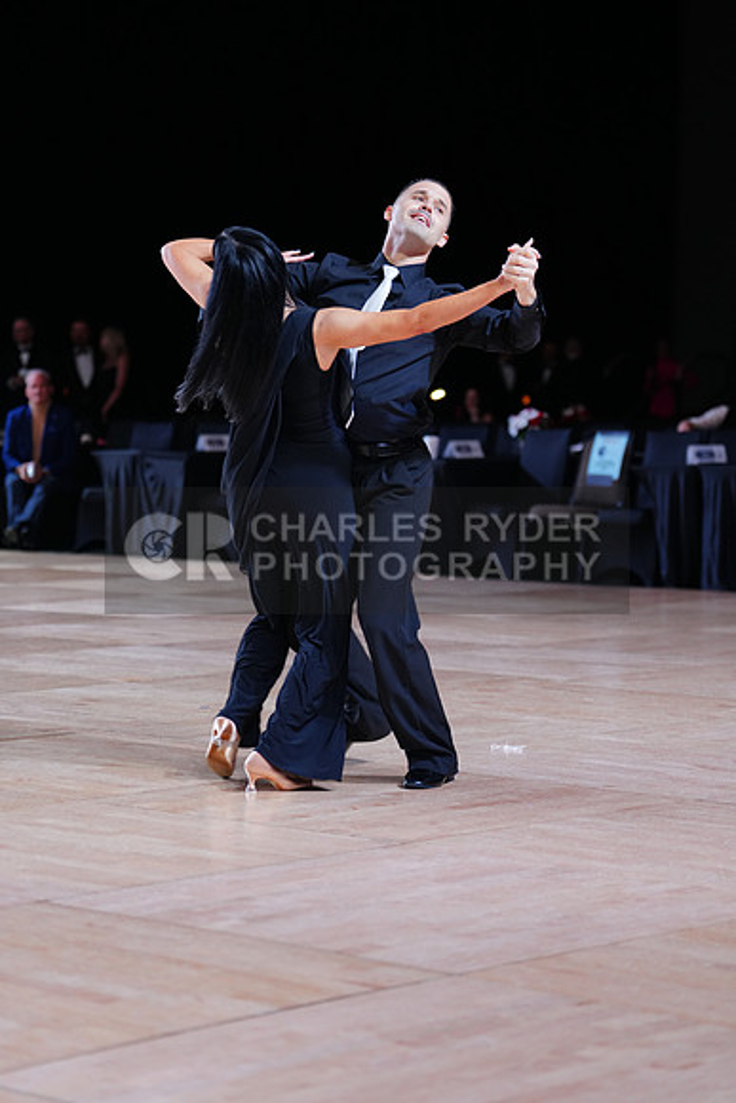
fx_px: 2942
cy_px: 552
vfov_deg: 21.2
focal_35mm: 96
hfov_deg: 14.3
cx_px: 368
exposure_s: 1/500
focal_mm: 96
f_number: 2.8
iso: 800
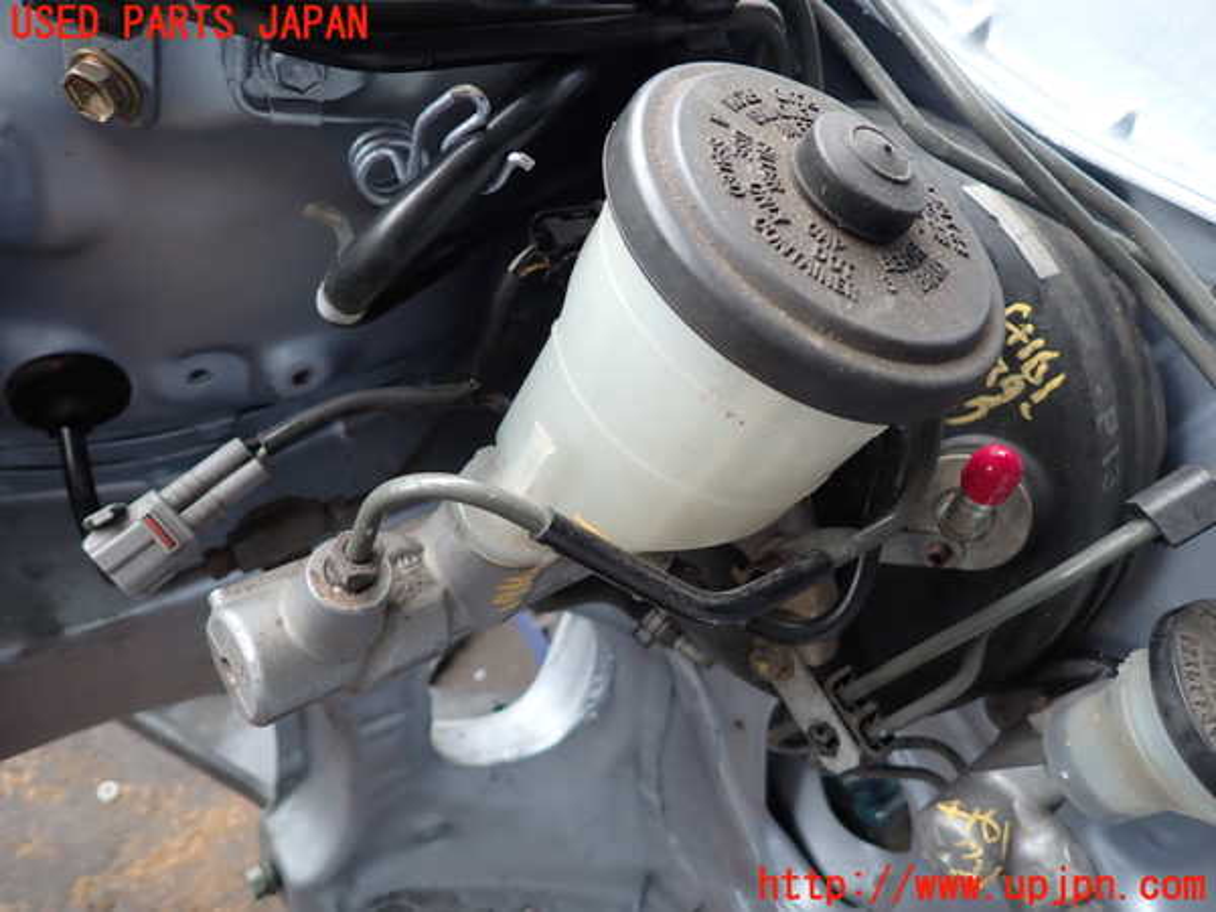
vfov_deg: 54.9
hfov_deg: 69.4
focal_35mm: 25
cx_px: 608
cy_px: 456
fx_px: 878
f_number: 2
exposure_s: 1/80
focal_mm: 4.5
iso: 100
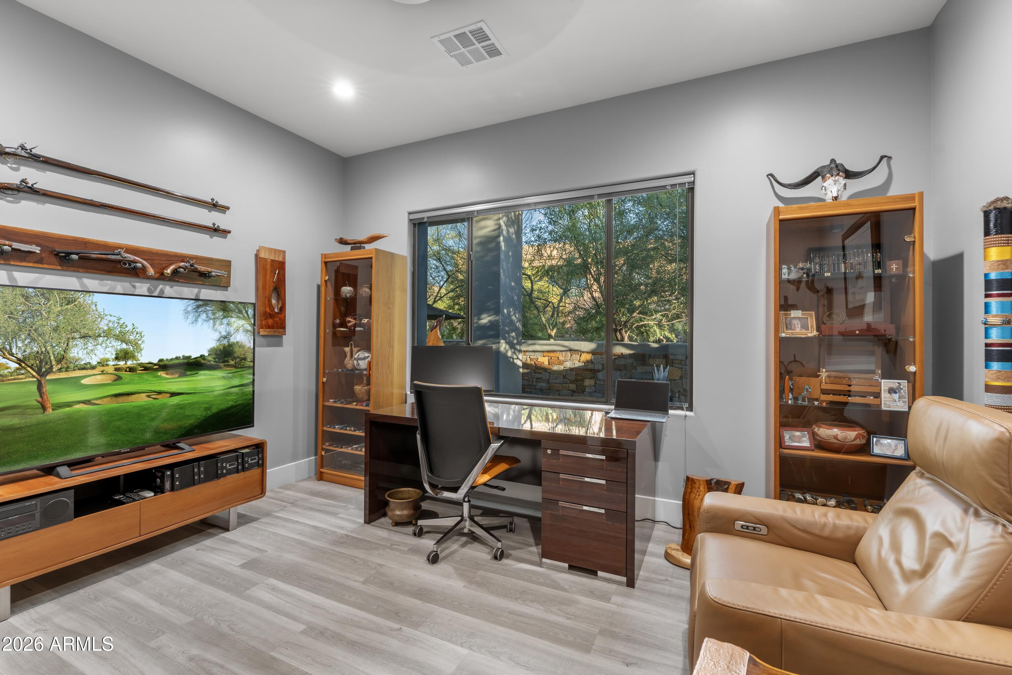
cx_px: 506
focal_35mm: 16
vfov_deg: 73.7
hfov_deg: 96.7
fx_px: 450
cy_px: 338
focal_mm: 16
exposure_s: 1/60
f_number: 8
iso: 640
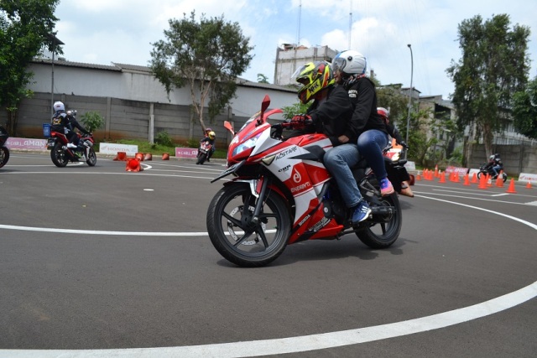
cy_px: 179
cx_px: 268
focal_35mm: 27
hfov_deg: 67.4
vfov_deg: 48.0
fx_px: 403
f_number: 6.3
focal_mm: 18
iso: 400
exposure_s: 1/1600
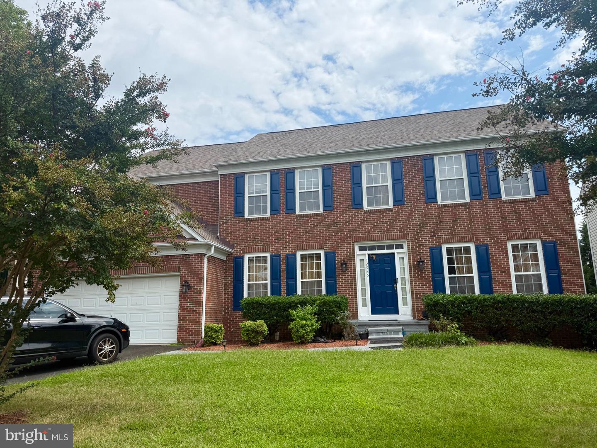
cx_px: 298
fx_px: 414
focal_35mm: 24
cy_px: 224
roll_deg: +1.0
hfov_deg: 71.6
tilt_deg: +11.9
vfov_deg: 56.8
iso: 80
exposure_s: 1/4673
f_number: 1.78
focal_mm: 6.76
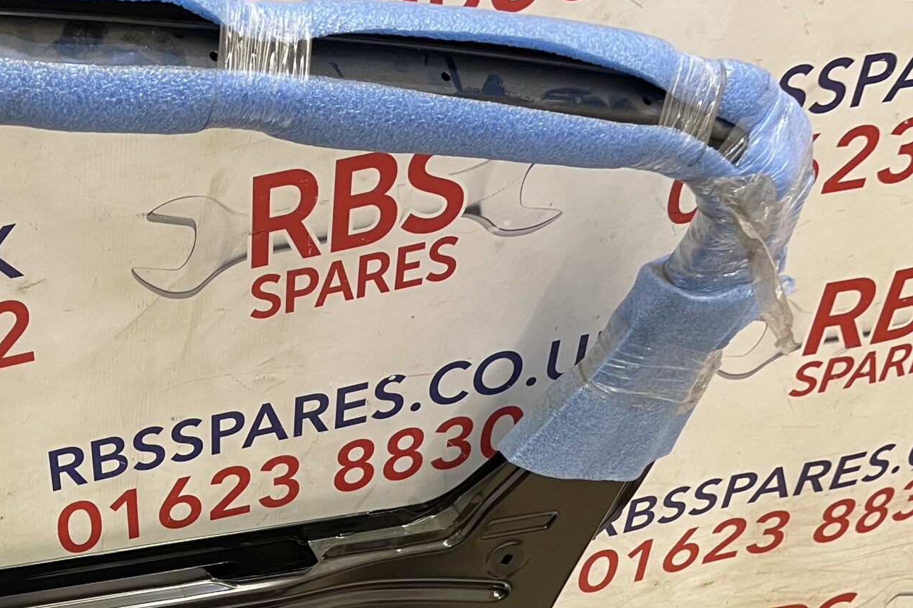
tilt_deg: -43.7
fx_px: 1395
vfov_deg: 23.2
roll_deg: +0.8
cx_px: 90
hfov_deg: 34.2
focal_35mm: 55
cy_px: 662
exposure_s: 1/50
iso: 100
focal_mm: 4.2
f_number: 1.6
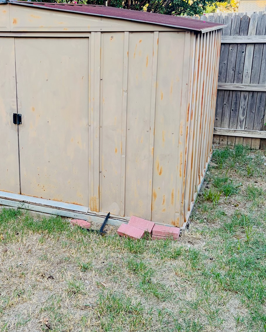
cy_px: 125
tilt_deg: -15.5
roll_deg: -1.1
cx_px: 65
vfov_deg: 42.6
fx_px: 423
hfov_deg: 34.2
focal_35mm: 43
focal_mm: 5.96
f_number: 1.6
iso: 64
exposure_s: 1/173
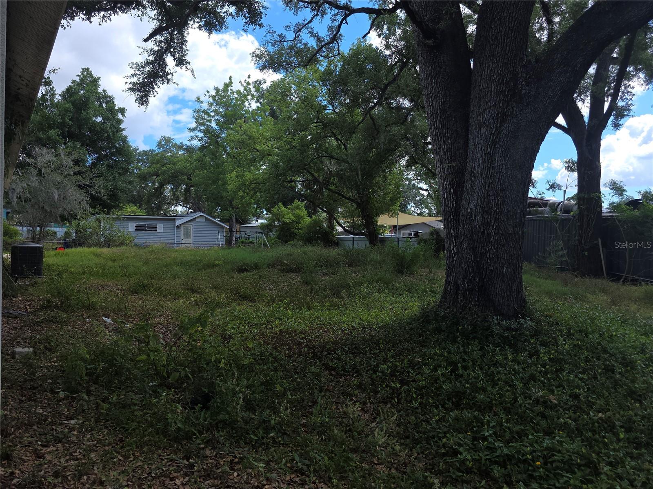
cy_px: 244
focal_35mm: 23
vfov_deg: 58.9
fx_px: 434
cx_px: 326
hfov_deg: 73.9
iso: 12
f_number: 1.7
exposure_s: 1/500
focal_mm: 6.3
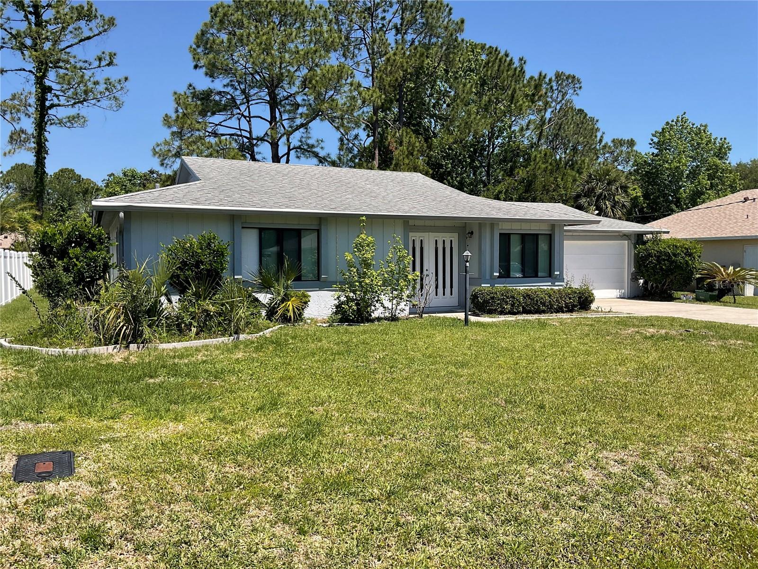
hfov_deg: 61.7
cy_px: 284
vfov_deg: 48.2
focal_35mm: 29
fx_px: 635
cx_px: 379
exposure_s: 1/1786
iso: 16
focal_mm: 3
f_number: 1.8
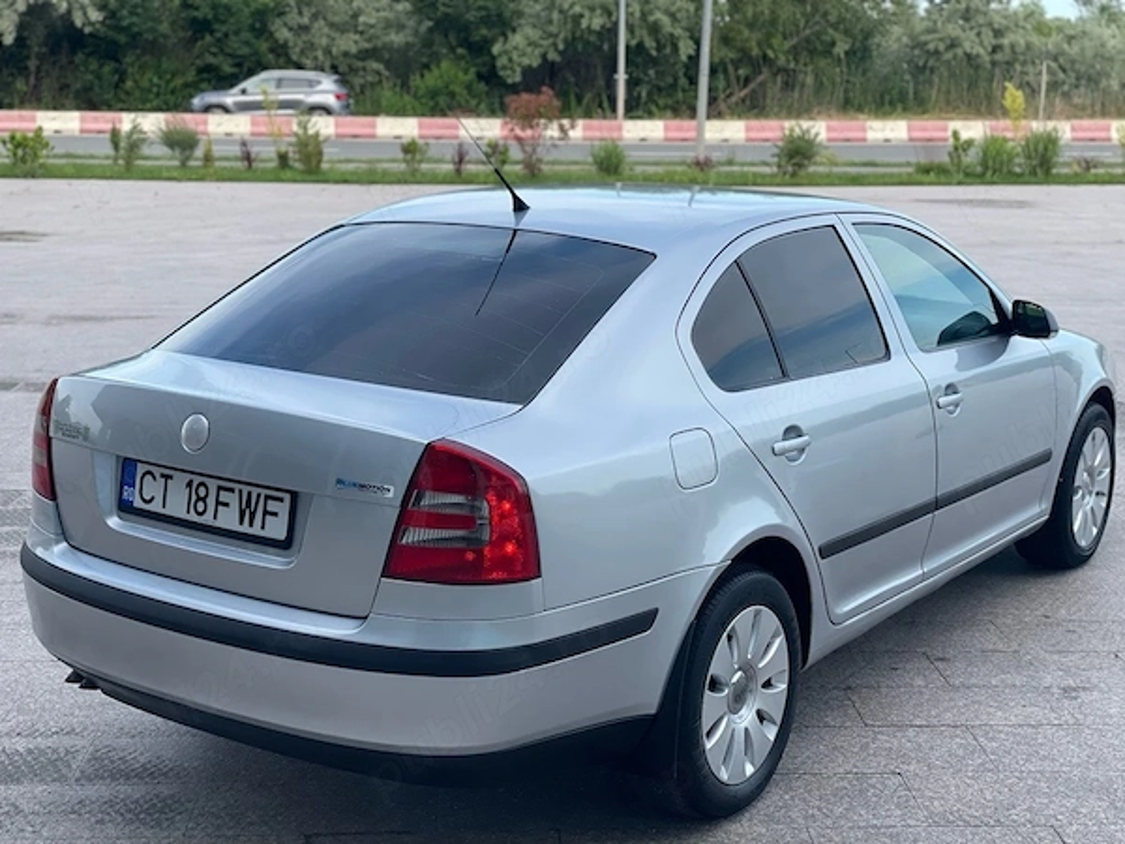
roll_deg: -0.5
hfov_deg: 36.8
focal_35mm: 52
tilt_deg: -11.3
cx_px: 562
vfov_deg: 28.0
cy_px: 422
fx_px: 1690
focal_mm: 6
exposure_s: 1/631
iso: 32
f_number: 2
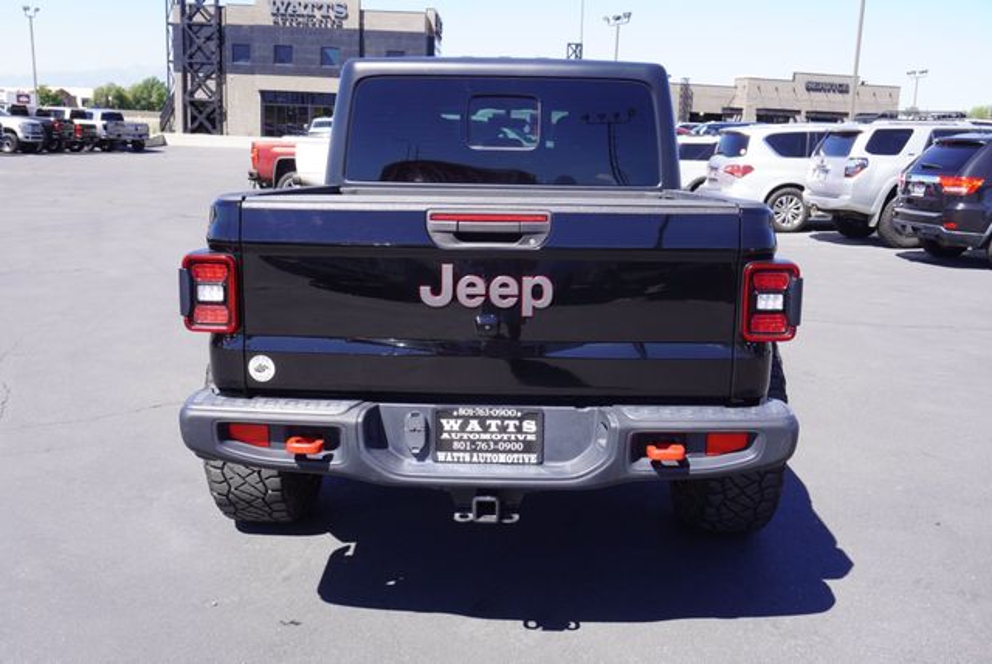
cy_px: 332
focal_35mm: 34
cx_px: 496
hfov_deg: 55.1
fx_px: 952
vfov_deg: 38.4
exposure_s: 1/100
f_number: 8
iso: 100
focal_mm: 23
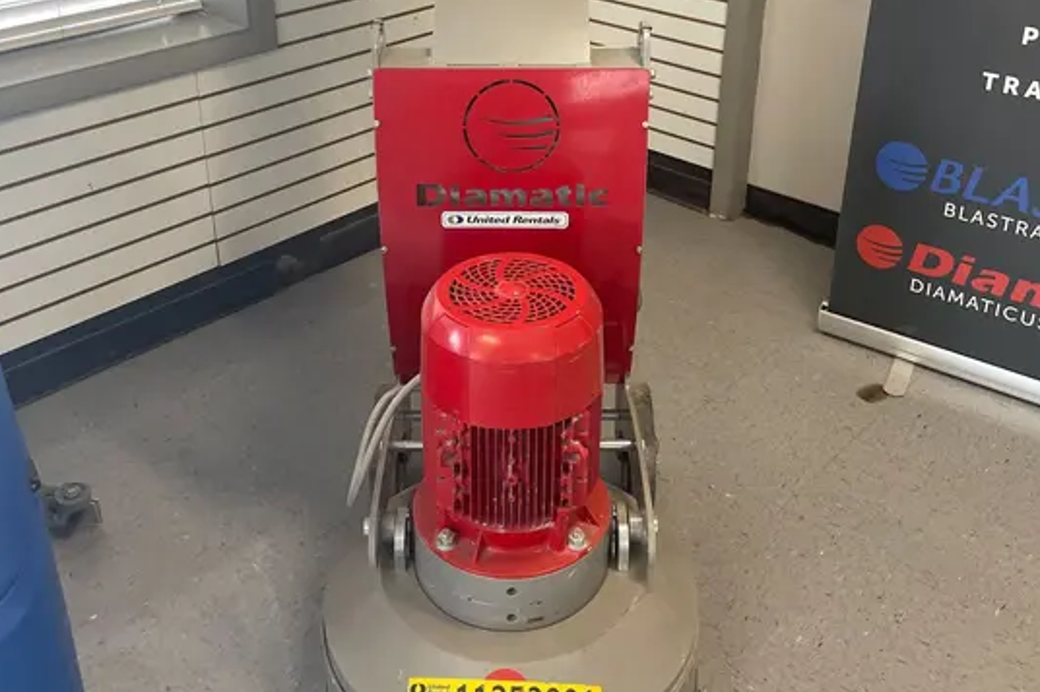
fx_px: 1068
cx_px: 520
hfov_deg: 51.9
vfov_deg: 35.0
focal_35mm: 37
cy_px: 162
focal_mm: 4.2
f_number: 1.6
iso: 125
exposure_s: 1/104
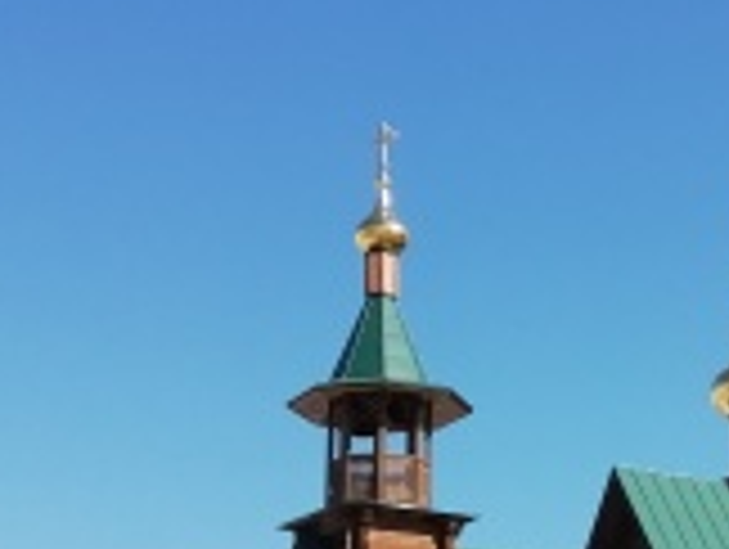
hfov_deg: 20.3
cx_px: 612
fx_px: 2004
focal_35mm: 95
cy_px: 547
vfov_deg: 15.3
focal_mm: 3.46
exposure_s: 1/1825
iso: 50
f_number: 2.2
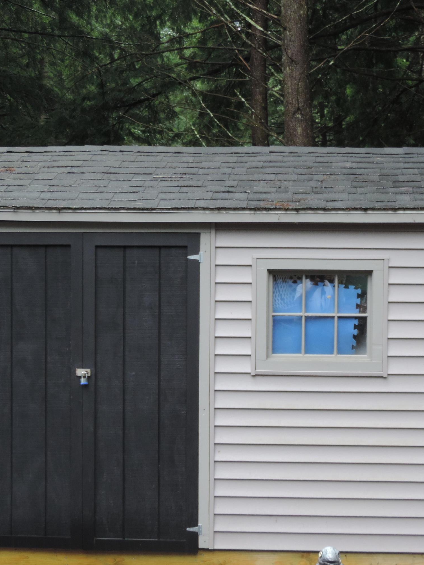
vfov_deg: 27.0
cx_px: 242
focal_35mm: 72
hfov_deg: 20.4
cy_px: 319
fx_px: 1176
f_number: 3.5
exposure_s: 1/50
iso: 200
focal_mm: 8.3
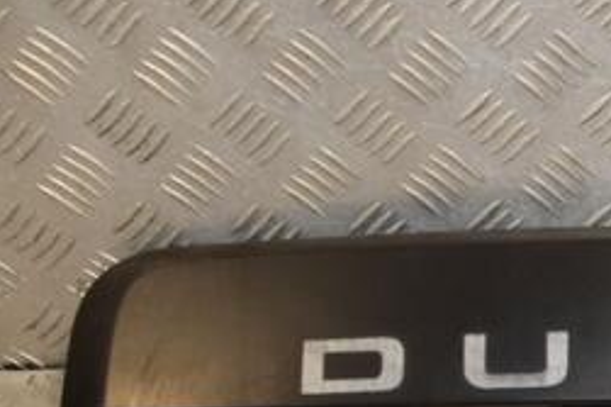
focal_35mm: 86
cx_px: 728
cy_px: 317
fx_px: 1459
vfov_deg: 15.8
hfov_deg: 21.9
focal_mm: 24
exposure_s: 1/200
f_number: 6.3
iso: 800
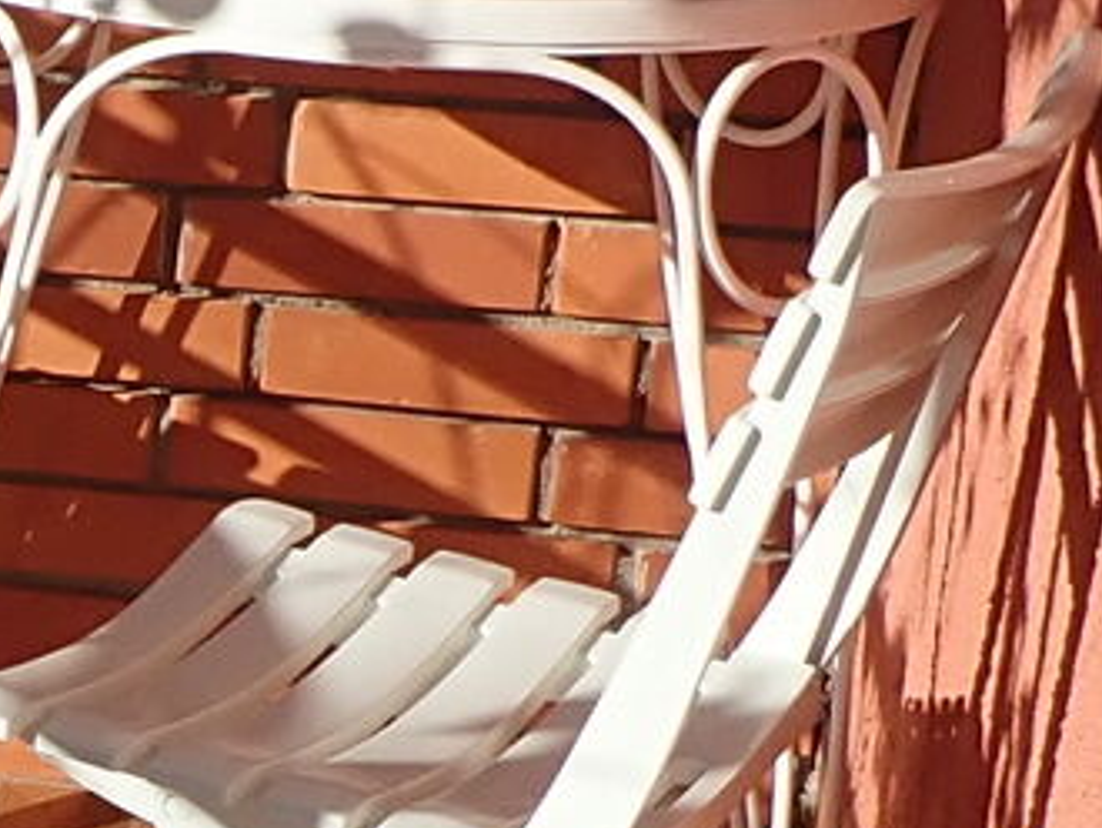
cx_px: -1029
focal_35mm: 155
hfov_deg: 11.6
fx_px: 4938
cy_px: 451
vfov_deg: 9.6
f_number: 8
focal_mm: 4.5
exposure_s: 1/200
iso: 100
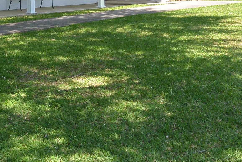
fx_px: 518
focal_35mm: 77
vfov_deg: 17.3
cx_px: -10
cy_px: -5
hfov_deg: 24.8
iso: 220
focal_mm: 11
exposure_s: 1/250
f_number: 3.5
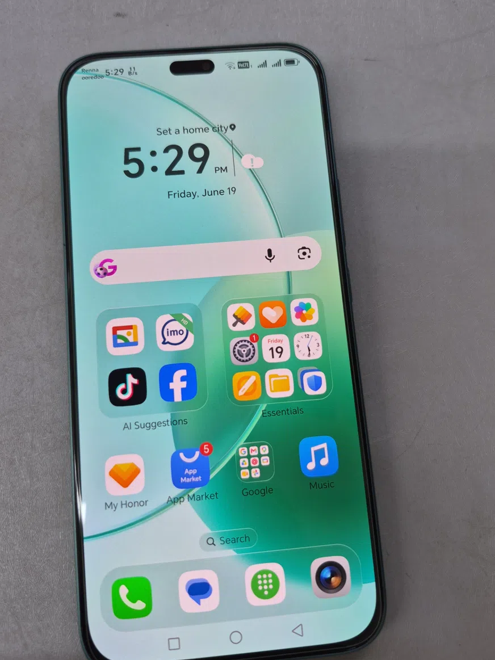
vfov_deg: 65.2
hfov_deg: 51.3
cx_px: 245
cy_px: 297
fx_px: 515
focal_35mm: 27
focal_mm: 5.4
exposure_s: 1/123
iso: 25
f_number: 1.8
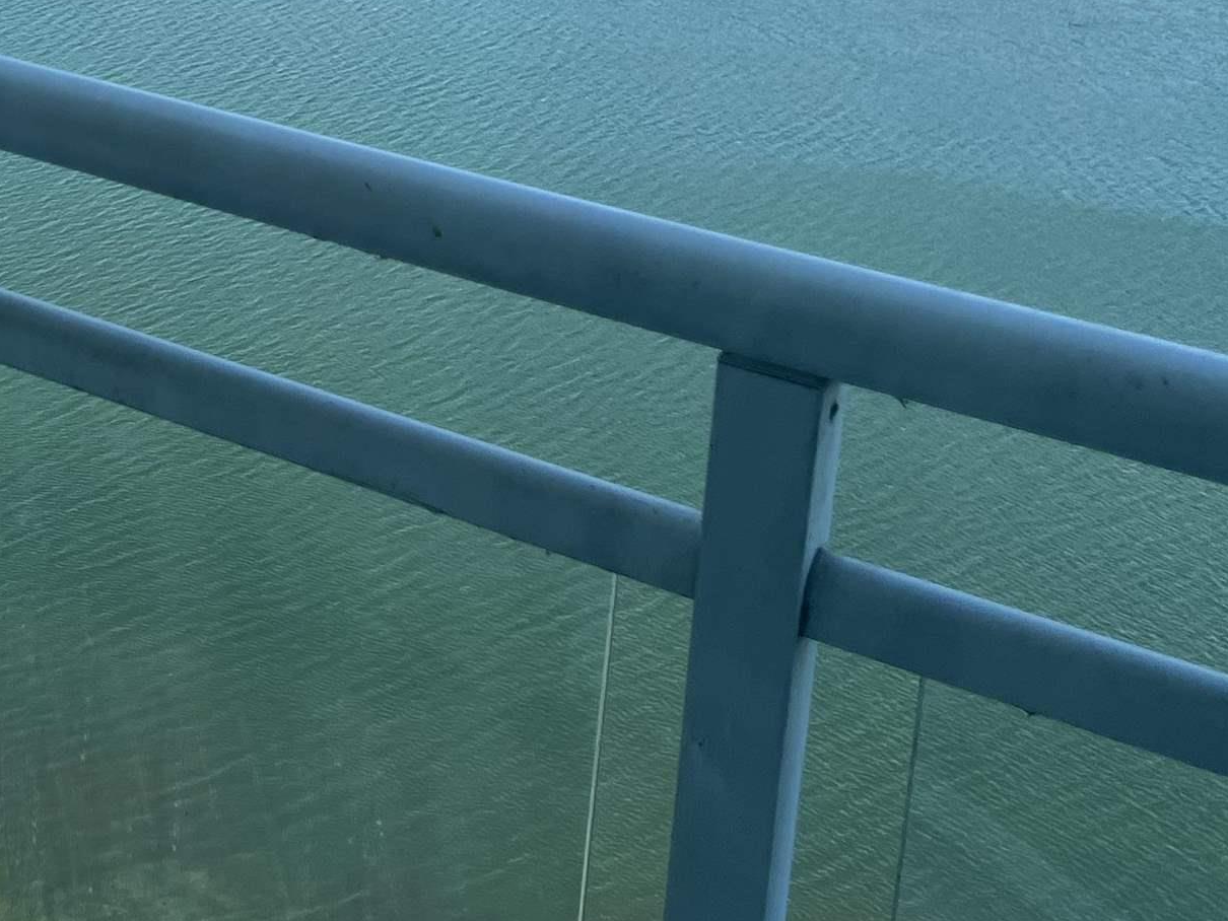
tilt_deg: -14.4
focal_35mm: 66
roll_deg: -0.6
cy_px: -125
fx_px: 2342
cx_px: -117
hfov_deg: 27.0
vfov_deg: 21.0
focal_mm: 5.7
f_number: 1.5
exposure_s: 1/1621
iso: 50
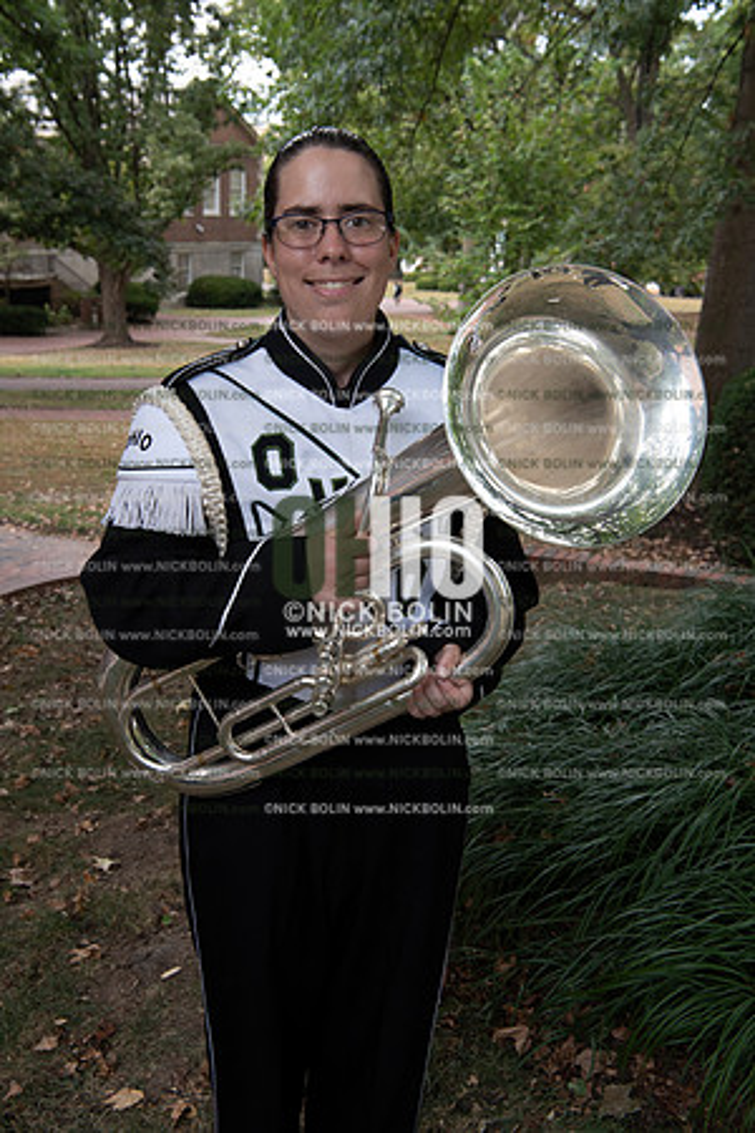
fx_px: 1321
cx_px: 378
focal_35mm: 42
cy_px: 566
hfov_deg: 31.9
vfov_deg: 46.4
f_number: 8
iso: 500
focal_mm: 42
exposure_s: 1/100
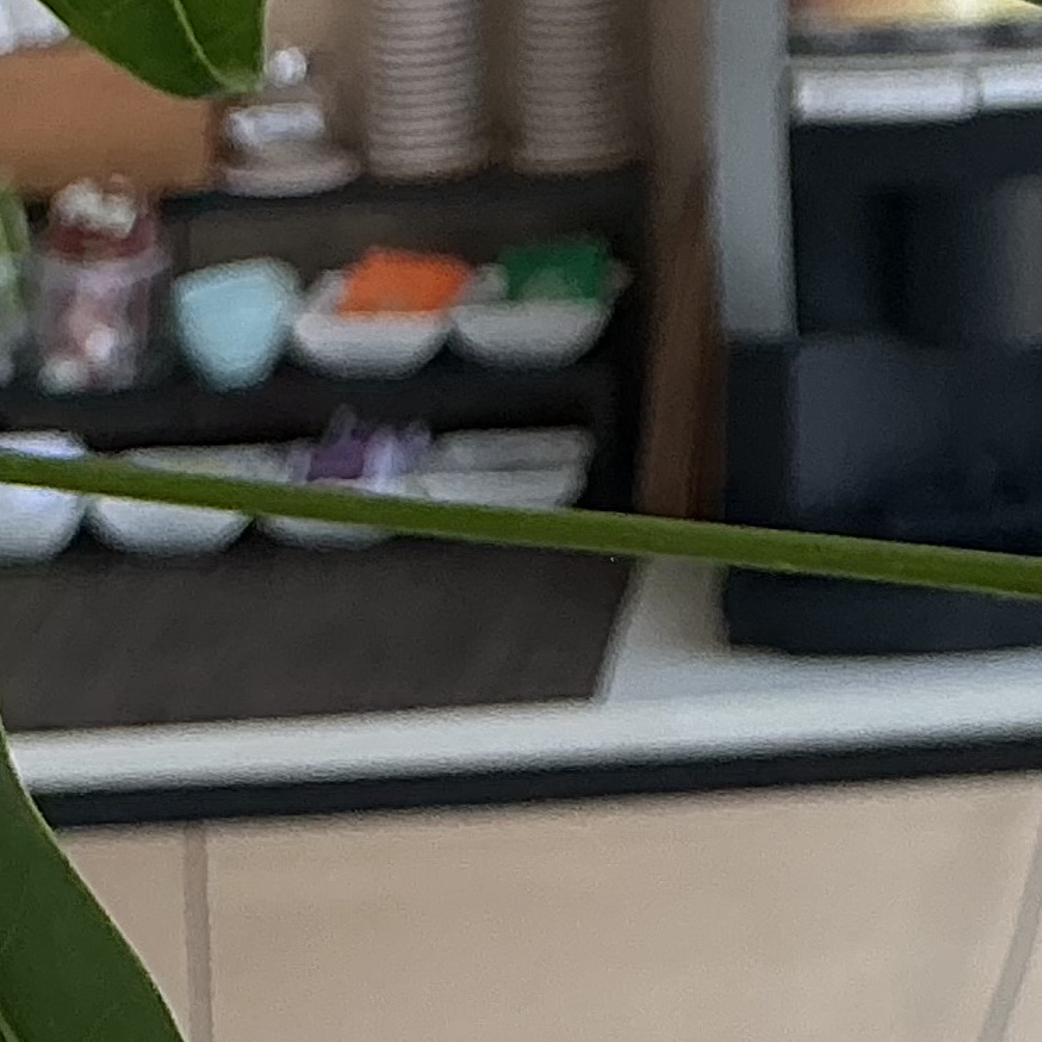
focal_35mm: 139
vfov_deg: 11.6
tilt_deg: -3.3
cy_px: -821
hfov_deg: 11.4
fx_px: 4734
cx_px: 2056
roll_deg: +0.2
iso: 20
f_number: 1.8
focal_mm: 3
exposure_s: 1/205
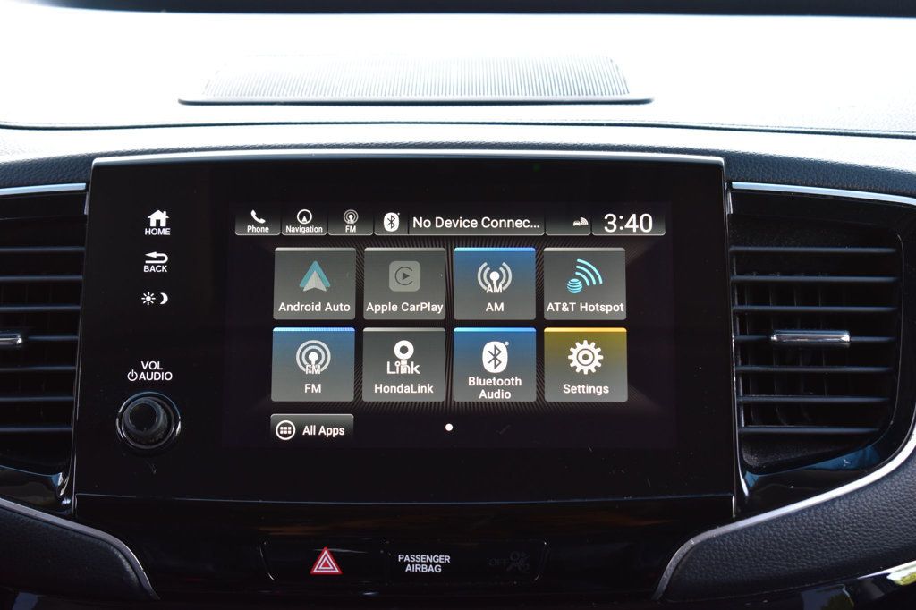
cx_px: 458
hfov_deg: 24.6
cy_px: 305
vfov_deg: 16.5
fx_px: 2098
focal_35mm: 82
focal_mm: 55
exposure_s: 1/15
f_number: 6.3
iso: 400
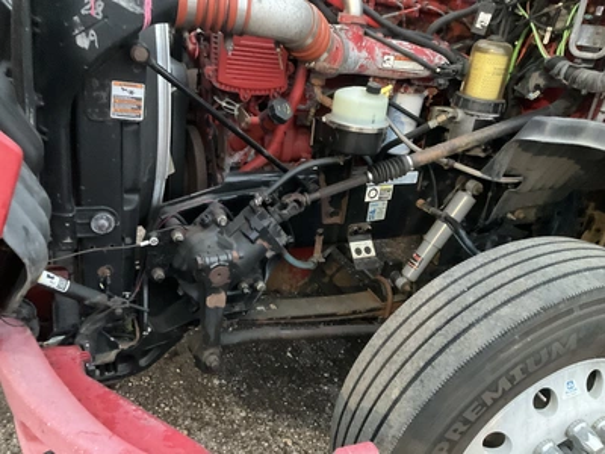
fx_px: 507
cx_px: 302
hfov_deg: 61.7
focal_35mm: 29
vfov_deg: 48.2
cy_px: 227
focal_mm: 3
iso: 640
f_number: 1.8
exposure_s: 1/26
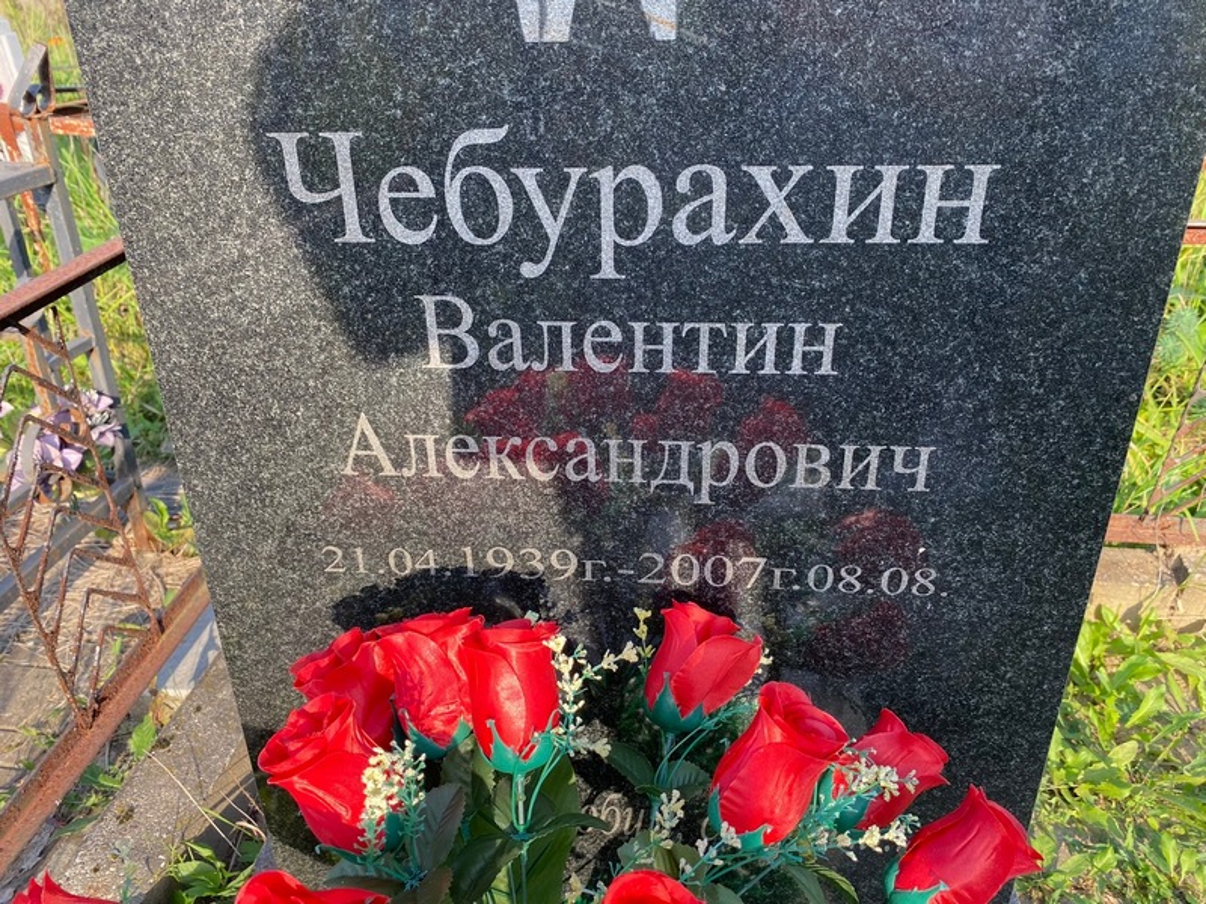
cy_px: 452
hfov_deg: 67.3
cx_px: 603
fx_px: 906
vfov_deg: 53.1
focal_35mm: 26
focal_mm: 4.25
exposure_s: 1/280
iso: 32
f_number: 1.8
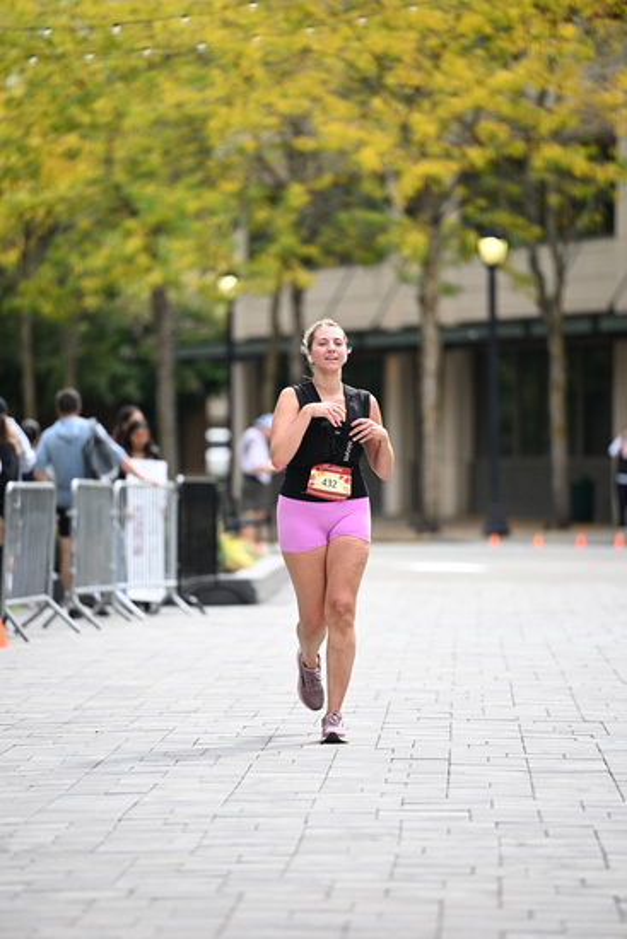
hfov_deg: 6.9
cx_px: 314
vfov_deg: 10.3
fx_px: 5221
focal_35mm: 200
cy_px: 470
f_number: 2.8
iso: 640
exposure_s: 1/2500
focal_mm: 200
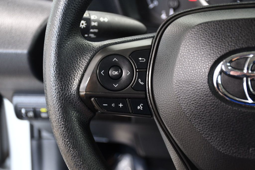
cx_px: 128
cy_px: 85
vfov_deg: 18.9
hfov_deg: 28.1
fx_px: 510
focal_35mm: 72
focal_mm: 48
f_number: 4.5
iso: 400
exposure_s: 1/20
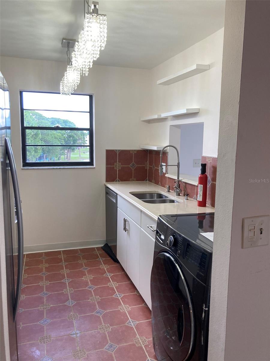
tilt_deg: -5.8
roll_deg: -0.4
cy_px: 180
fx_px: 291
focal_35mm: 28
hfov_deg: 49.7
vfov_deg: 63.4
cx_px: 135
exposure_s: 1/120
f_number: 1.8
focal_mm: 3.99
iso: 50
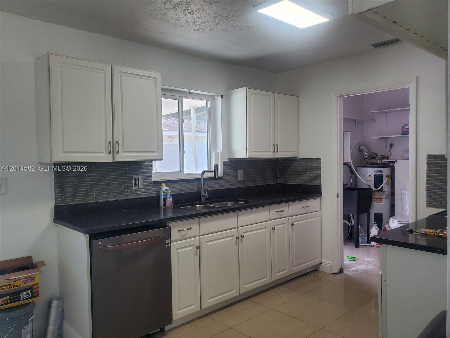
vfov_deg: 53.1
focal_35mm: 26
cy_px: 169
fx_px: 338
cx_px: 225
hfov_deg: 67.3
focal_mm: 4.3
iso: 160
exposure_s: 1/120
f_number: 2.4
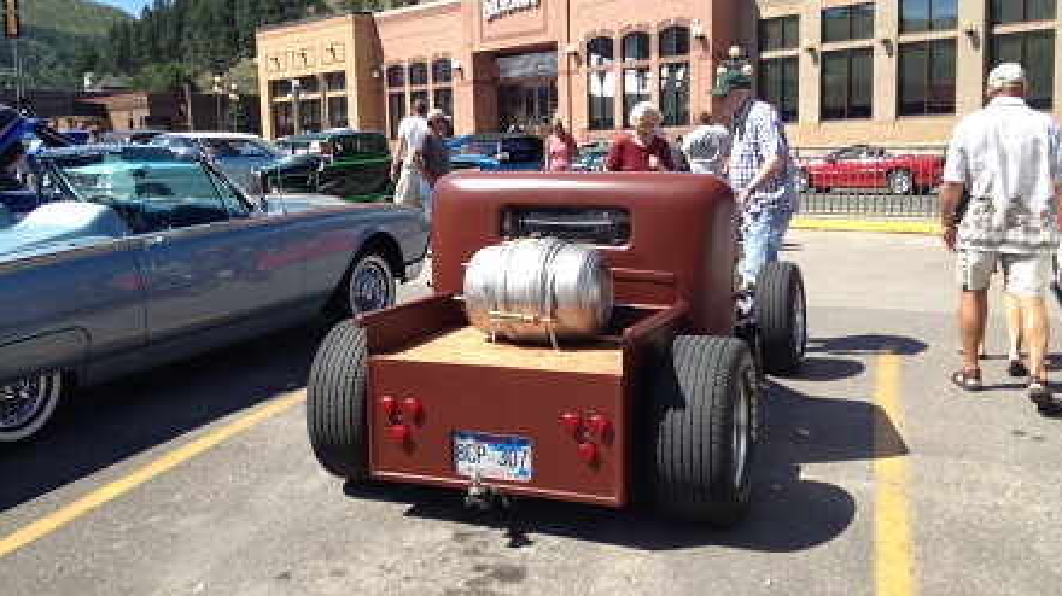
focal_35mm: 39
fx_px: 1098
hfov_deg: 51.6
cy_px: 291
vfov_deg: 30.4
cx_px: 541
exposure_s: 1/1004
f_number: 2.4
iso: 50
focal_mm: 4.28
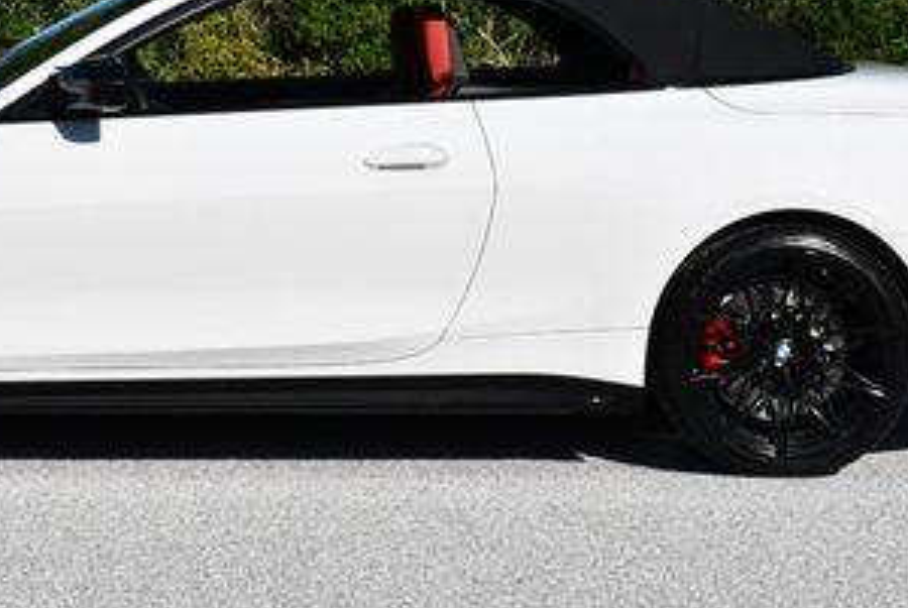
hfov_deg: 18.3
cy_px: -24
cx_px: 294
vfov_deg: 12.2
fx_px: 2804
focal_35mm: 111
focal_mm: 26
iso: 100
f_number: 9
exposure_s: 1/320
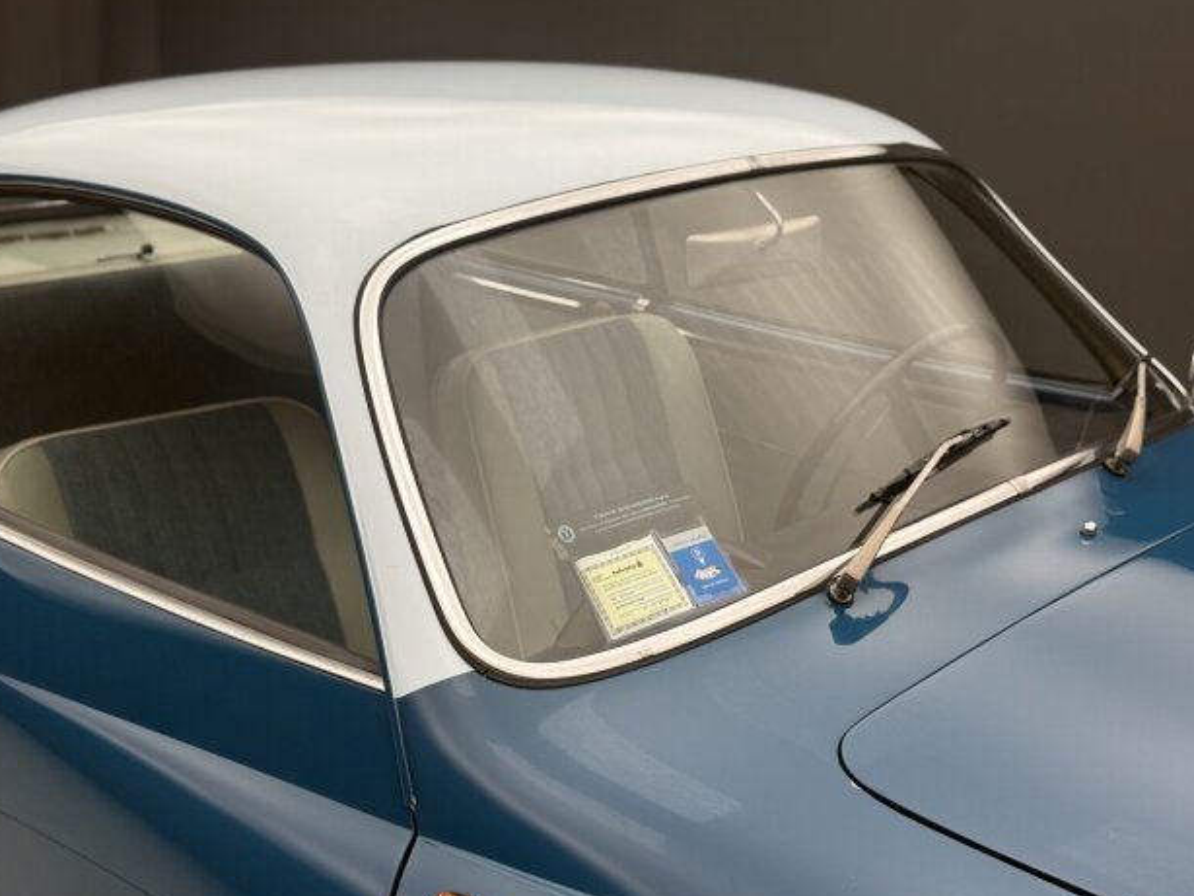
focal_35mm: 50
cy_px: 457
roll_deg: -2.8
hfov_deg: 38.2
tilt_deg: -18.6
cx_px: 578
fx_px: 1725
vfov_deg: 29.1
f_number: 1.78
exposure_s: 1/105
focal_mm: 6.76
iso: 80
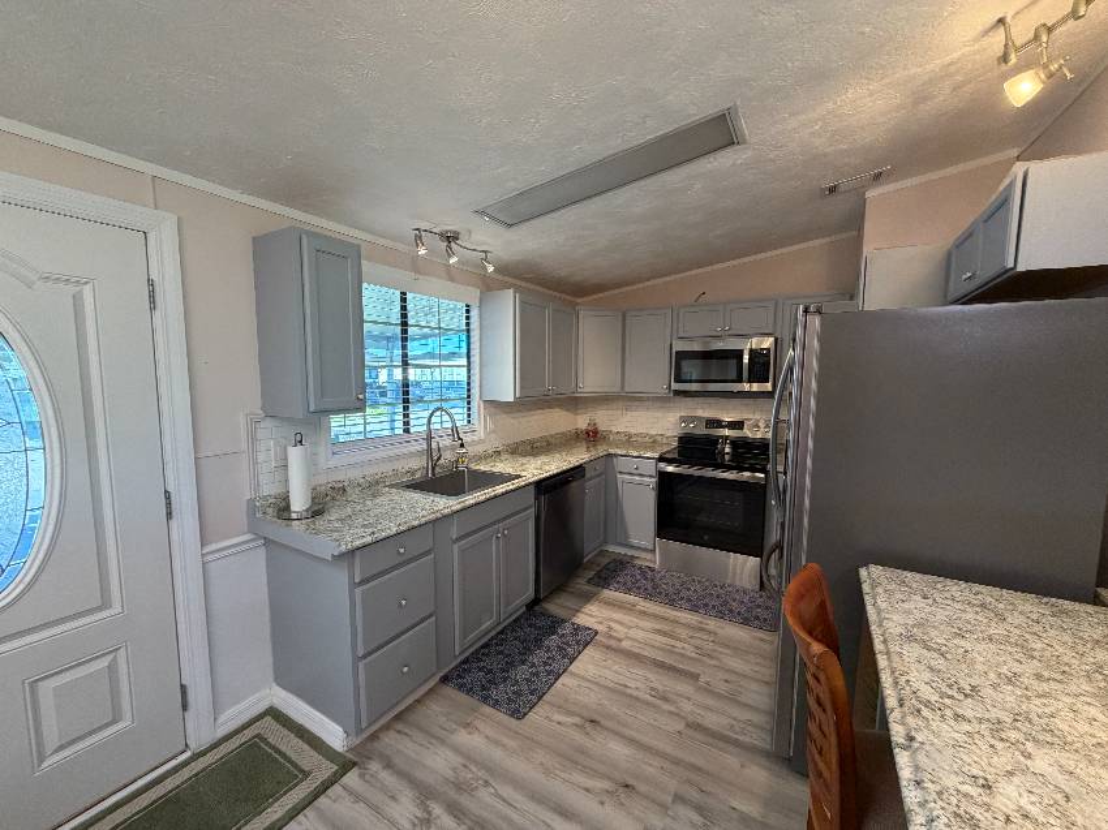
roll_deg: -0.4
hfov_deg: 102.1
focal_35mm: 14
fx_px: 448
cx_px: 554
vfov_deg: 85.6
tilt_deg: -6.3
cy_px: 415
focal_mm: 2.22
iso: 320
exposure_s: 1/120
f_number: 2.2
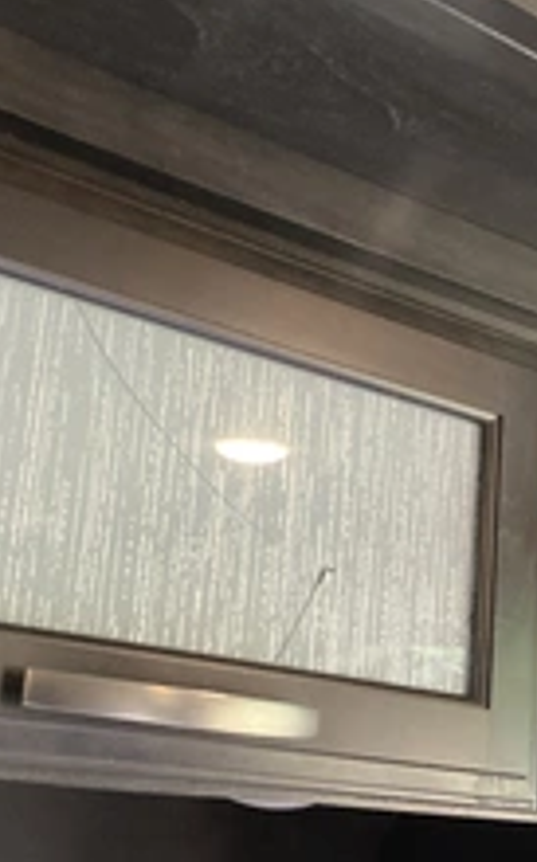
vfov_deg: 36.3
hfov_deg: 22.8
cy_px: 451
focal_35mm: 56
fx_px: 1315
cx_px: 118
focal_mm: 3
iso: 320
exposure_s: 1/40
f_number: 1.8
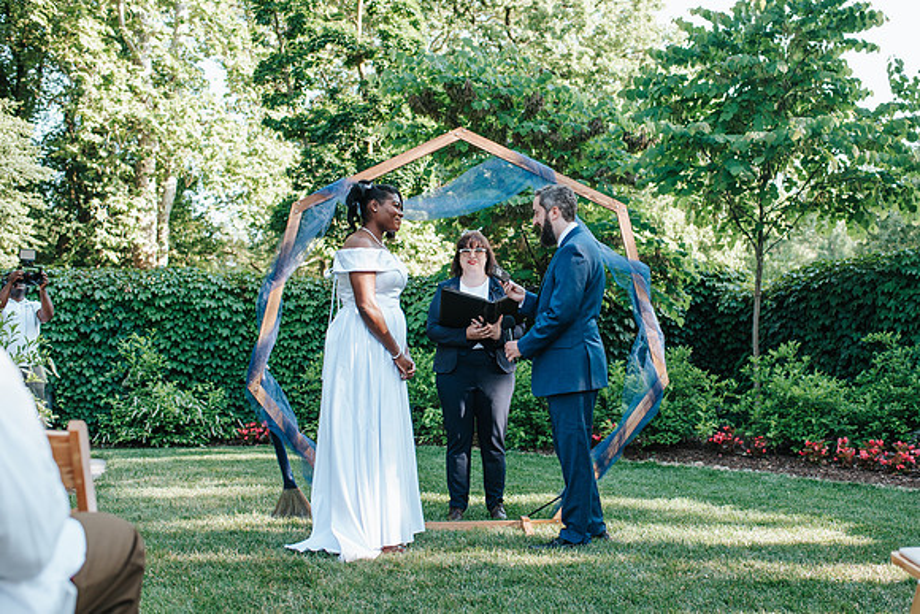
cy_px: 306
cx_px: 511
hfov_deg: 46.4
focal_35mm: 42
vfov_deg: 32.0
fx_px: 1072
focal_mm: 35
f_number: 3.2
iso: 450
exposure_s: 1/640
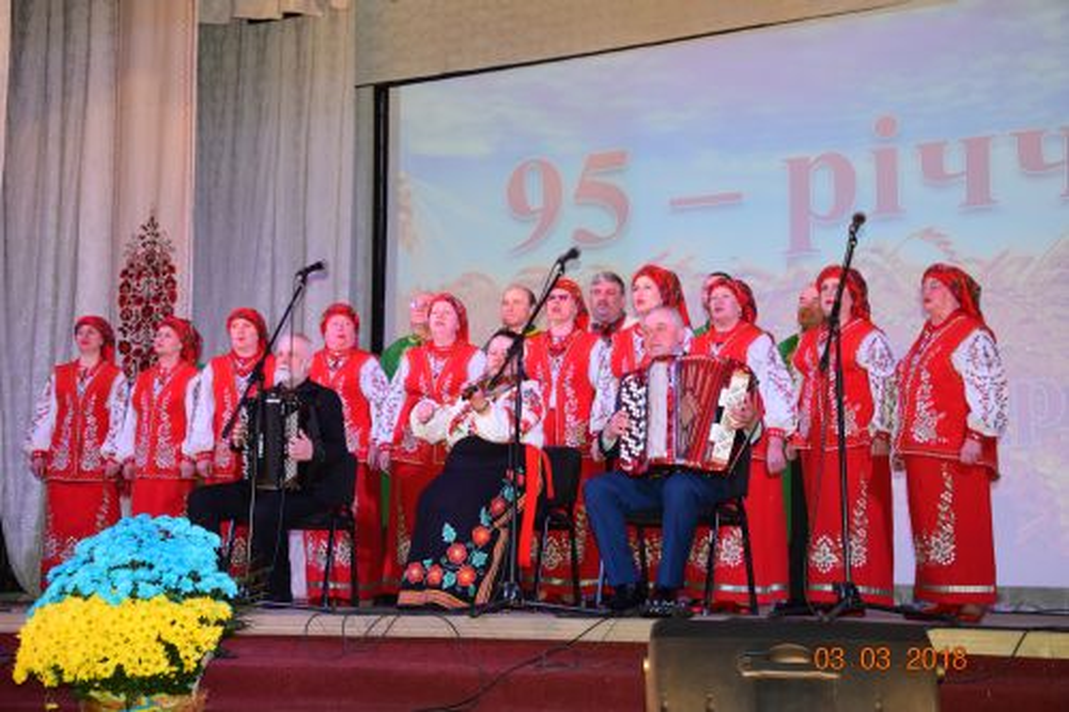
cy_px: 356
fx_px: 1558
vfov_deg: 25.7
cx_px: 534
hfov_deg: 37.9
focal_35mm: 52
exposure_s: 1/60
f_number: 4.5
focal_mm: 35
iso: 900
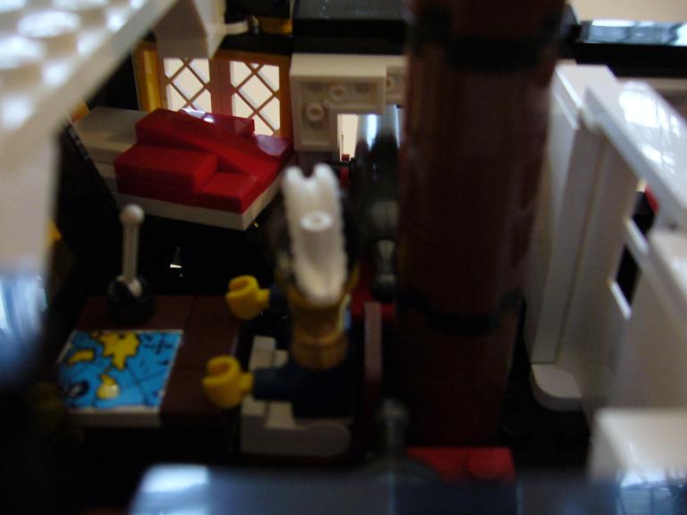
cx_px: 344
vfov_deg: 40.7
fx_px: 695
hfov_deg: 52.6
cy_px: 258
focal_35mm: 35
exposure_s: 1/8
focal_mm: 5.8
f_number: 2.8
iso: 200
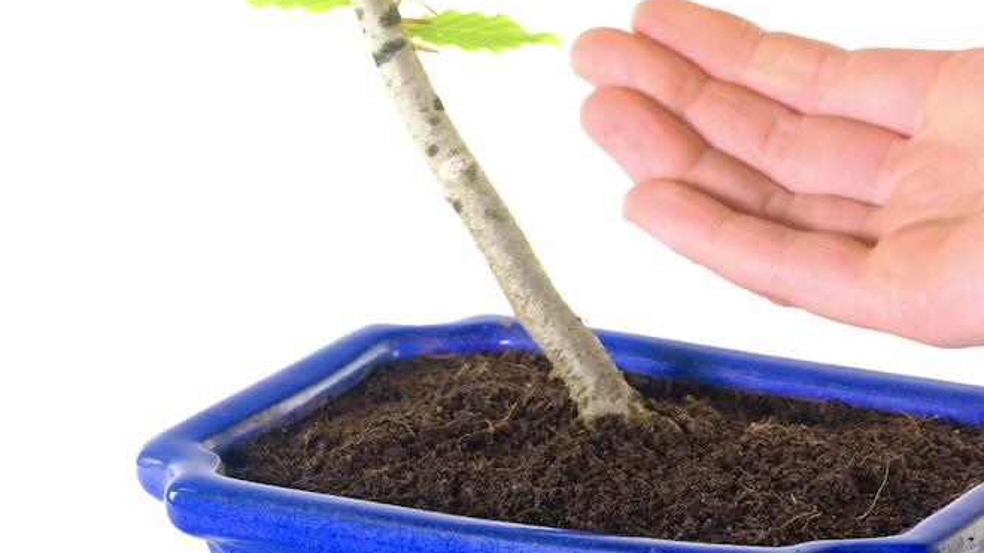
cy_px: -69
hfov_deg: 11.6
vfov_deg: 6.5
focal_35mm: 185
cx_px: 429
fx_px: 4826
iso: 1600
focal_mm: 60.7
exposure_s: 1/30
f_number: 8
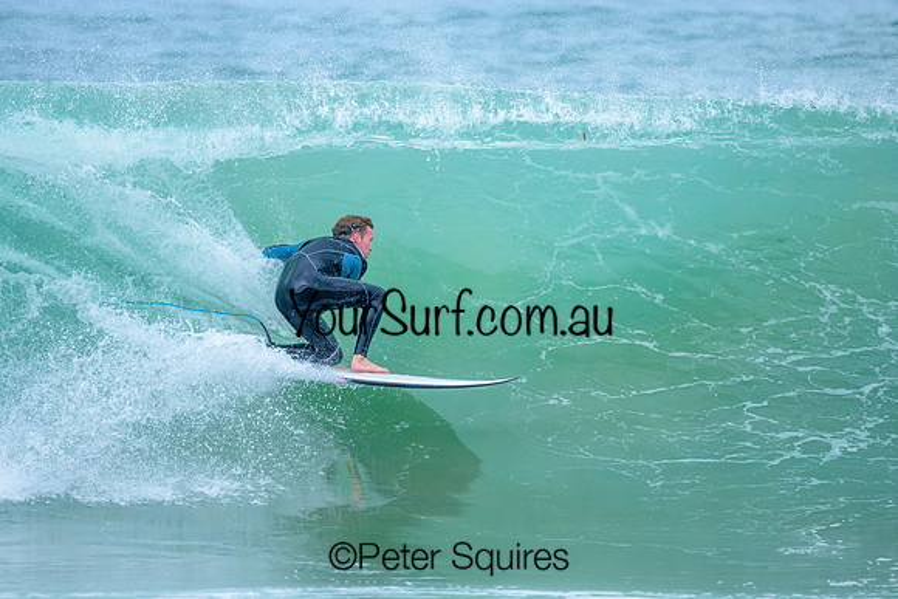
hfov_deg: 2.2
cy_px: 253
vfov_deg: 1.5
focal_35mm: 924
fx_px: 23049
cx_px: 379
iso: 720
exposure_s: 1/2000
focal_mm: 800
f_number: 6.3
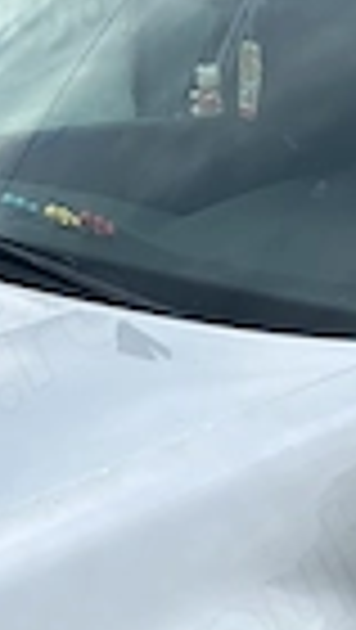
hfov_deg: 10.0
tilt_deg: -18.4
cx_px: 158
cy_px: 526
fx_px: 2026
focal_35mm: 121
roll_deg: -1.4
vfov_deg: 17.5
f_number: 1.5
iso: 50
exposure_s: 1/2123
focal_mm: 5.7
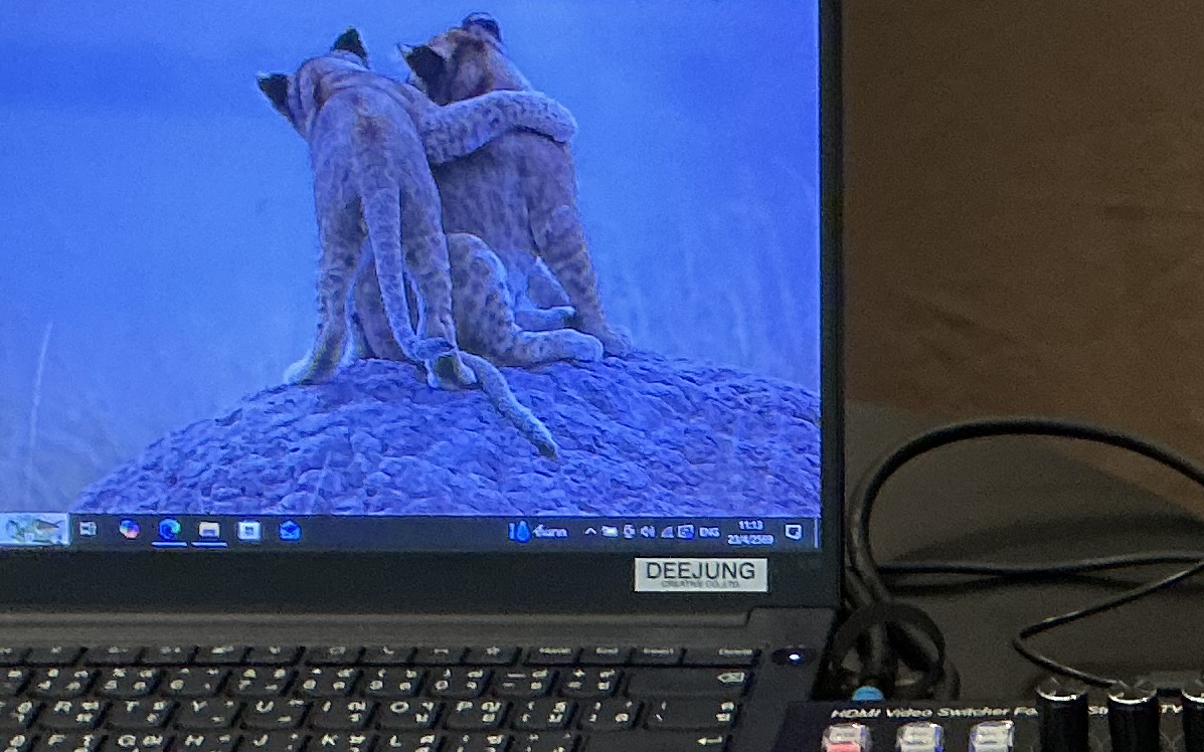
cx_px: 1465
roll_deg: +0.6
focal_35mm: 100
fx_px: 3281
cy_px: 761
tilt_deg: -29.0
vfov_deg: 12.9
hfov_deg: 19.5
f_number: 1.8
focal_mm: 3
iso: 200
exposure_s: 1/40
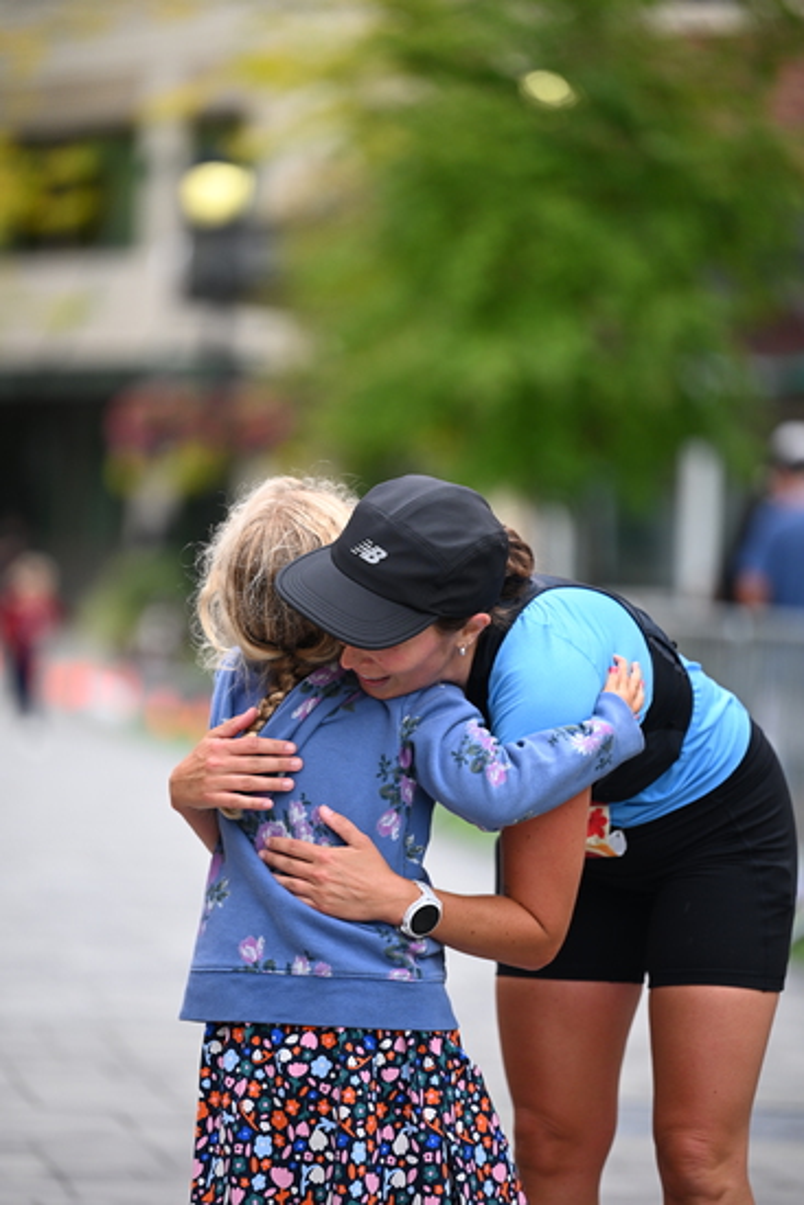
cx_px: 402
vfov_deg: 11.1
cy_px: 602
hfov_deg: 7.4
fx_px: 6193
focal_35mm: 185
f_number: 2.8
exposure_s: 1/1600
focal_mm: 185
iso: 640
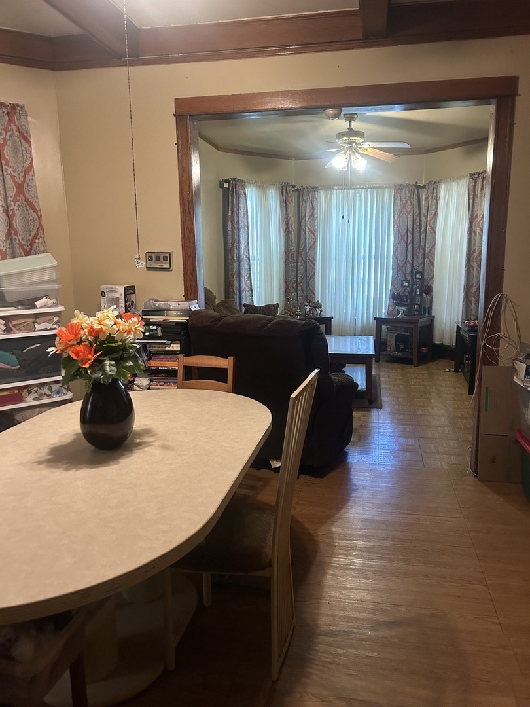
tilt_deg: -11.1
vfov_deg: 67.3
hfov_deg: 53.1
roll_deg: +0.2
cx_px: 265
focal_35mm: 26
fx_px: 531
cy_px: 354
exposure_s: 1/60
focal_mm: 5.7
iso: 500
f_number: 1.5
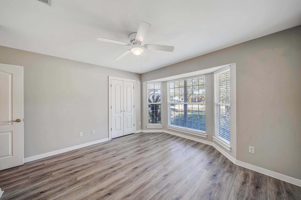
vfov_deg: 90.0
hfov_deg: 112.6
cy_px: 100
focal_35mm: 12
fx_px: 100
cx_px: 150
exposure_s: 1/10
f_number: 5.6
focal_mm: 12
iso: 100
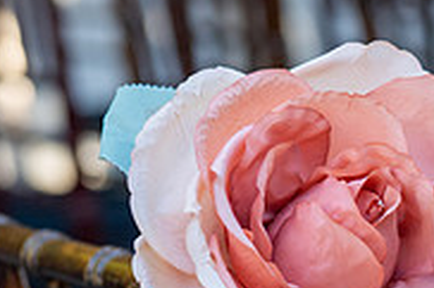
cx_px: 525
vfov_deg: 6.1
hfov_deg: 9.1
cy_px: 384
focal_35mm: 223
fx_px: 2686
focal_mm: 70
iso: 1000
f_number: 5.6
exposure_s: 1/250
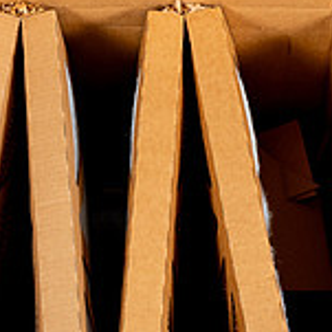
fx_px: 2051
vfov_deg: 9.3
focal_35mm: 189
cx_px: 161
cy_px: 181
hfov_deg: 9.3
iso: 160
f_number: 8
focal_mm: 58
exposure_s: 1/125
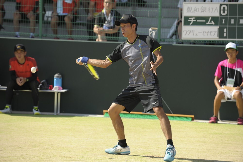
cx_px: 122
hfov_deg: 10.8
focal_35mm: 190
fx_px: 1281
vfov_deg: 7.2
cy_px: 81
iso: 400
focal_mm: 190
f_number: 5.6
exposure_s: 1/1600
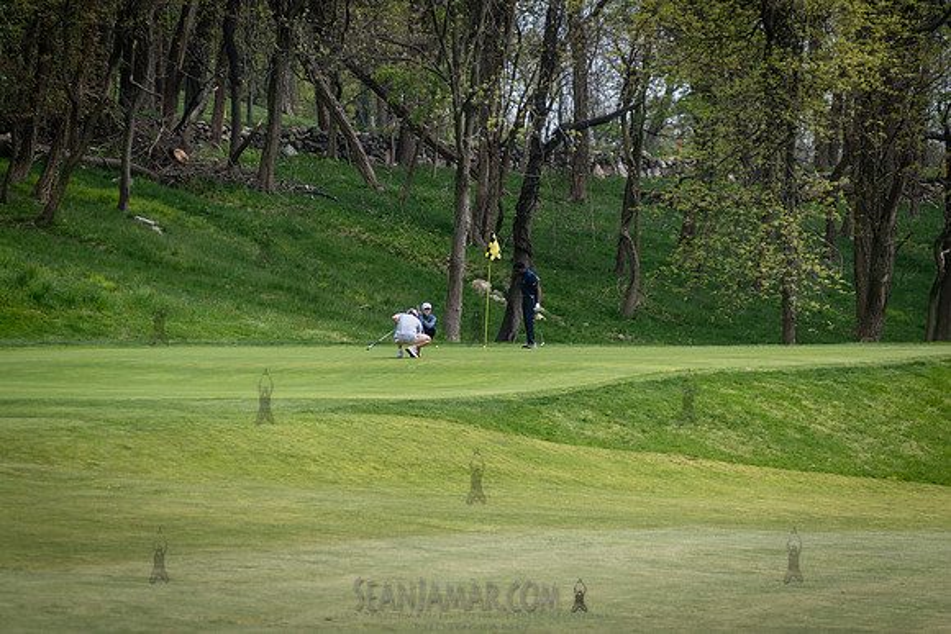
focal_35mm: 269
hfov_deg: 7.7
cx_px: 476
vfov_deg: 5.1
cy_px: 317
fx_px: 7103
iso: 100
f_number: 3.5
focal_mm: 200
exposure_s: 1/800
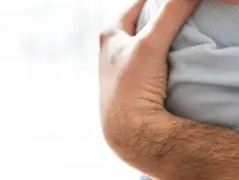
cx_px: 170
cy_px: -33
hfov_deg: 19.2
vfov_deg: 14.1
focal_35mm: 102
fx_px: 704
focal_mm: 35
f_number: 2
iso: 800
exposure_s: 1/400
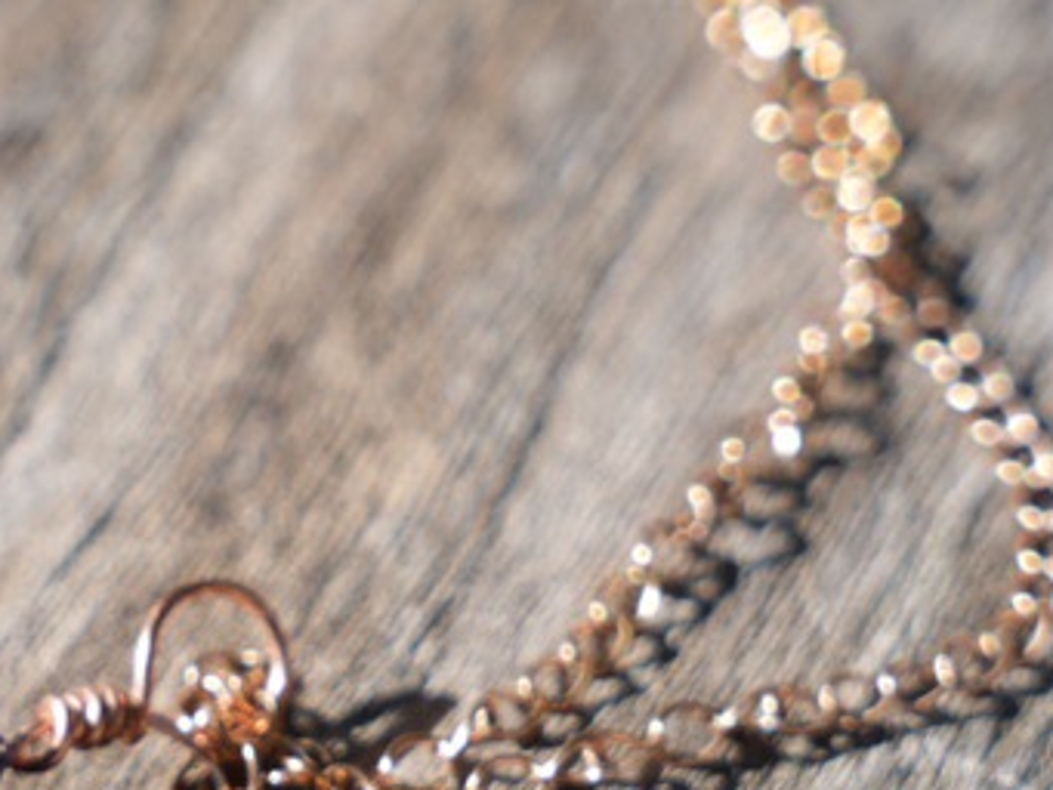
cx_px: 293
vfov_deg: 8.1
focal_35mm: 183
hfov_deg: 10.8
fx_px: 5569
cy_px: 293
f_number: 4.5
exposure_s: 1/250
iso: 100
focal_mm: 54
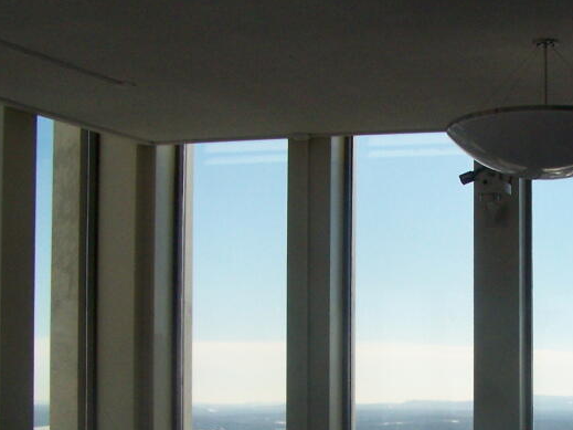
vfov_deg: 19.4
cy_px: 352
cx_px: 484
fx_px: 1241
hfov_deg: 25.4
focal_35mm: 75
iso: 200
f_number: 5.6
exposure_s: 1/1000
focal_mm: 6.3
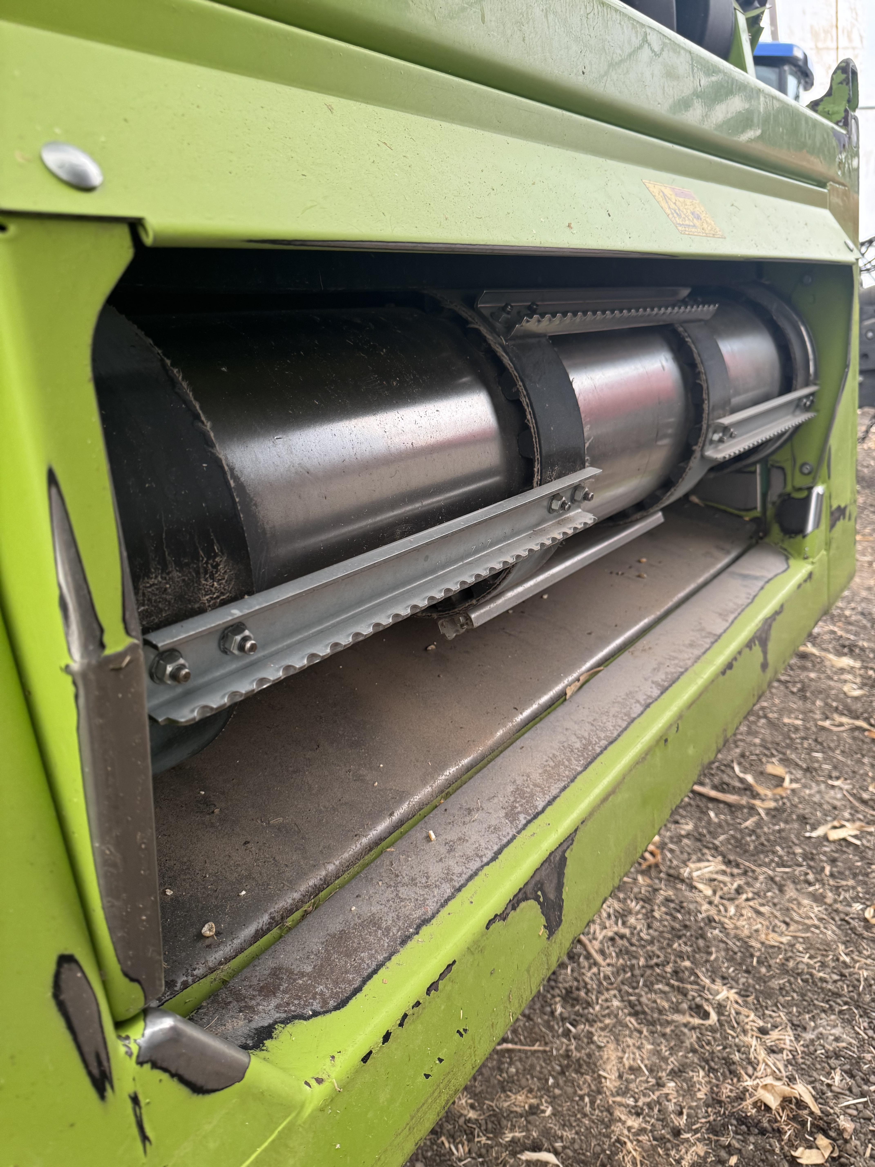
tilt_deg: -21.3
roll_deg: -2.6
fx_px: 809
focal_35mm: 24
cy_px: 584
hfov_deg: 56.8
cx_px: 438
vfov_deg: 71.6
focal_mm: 6.76
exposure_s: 1/121
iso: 200
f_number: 1.78
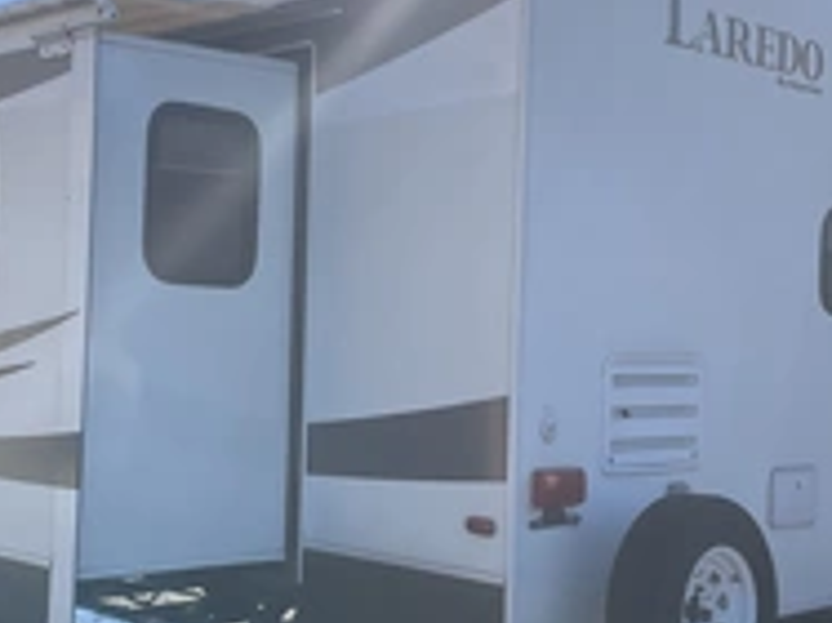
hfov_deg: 30.7
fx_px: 1489
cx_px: 205
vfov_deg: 23.6
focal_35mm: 62
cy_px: 374
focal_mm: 3
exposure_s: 1/1534
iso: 25
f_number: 1.8
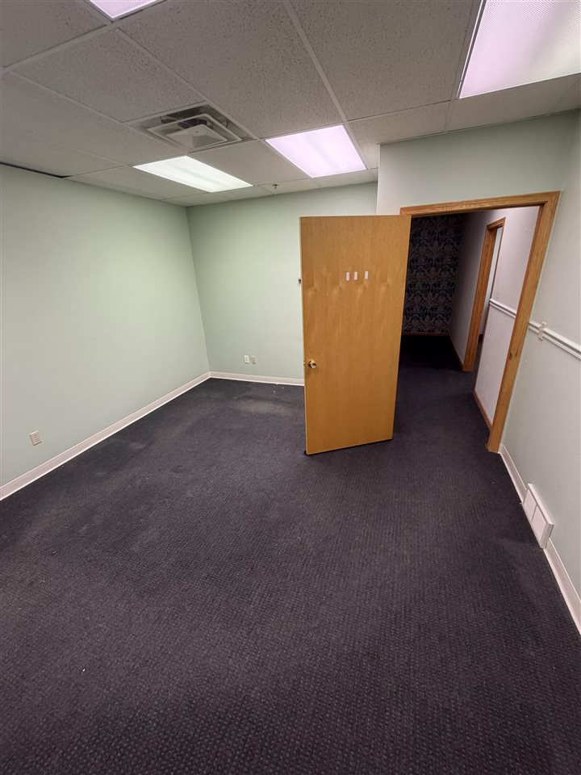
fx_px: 313
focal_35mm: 14
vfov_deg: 102.1
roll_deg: +3.0
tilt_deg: -20.1
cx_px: 290
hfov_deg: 85.7
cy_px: 388
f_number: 2.2
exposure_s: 1/120
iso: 320
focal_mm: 2.22
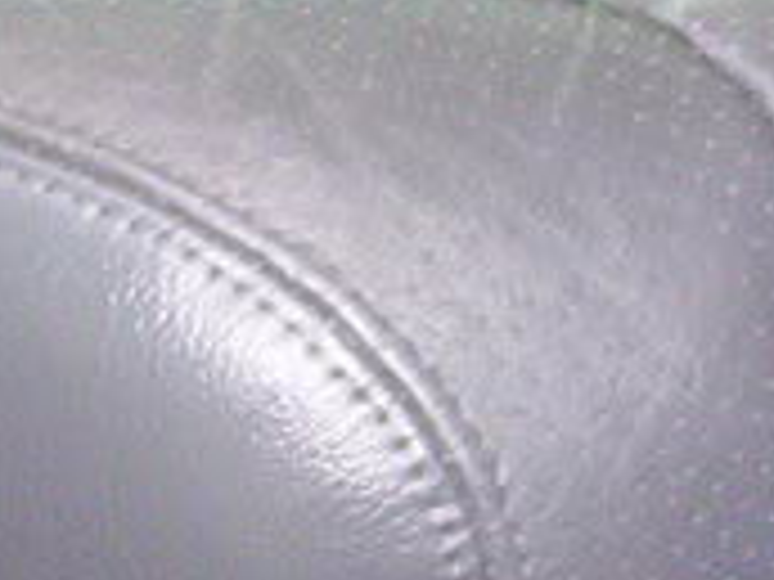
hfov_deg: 7.6
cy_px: -432
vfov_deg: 5.6
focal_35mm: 261
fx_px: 5836
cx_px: 526
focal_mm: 4.99
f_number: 4.5
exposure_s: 1/60
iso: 140
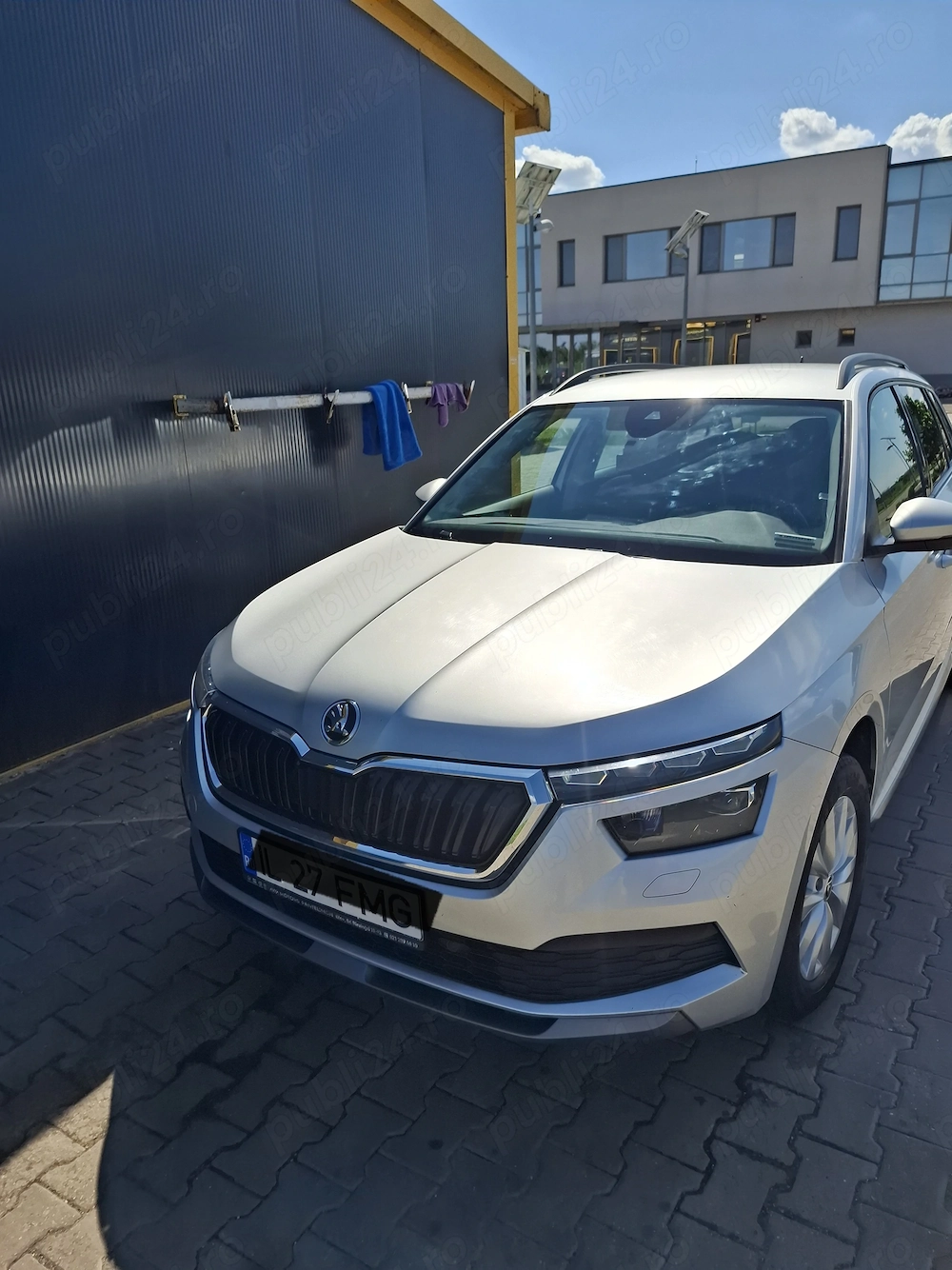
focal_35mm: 23
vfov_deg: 73.9
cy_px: 635
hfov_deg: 58.9
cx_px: 476
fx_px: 844
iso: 50
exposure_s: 1/3333
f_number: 1.8
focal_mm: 5.54
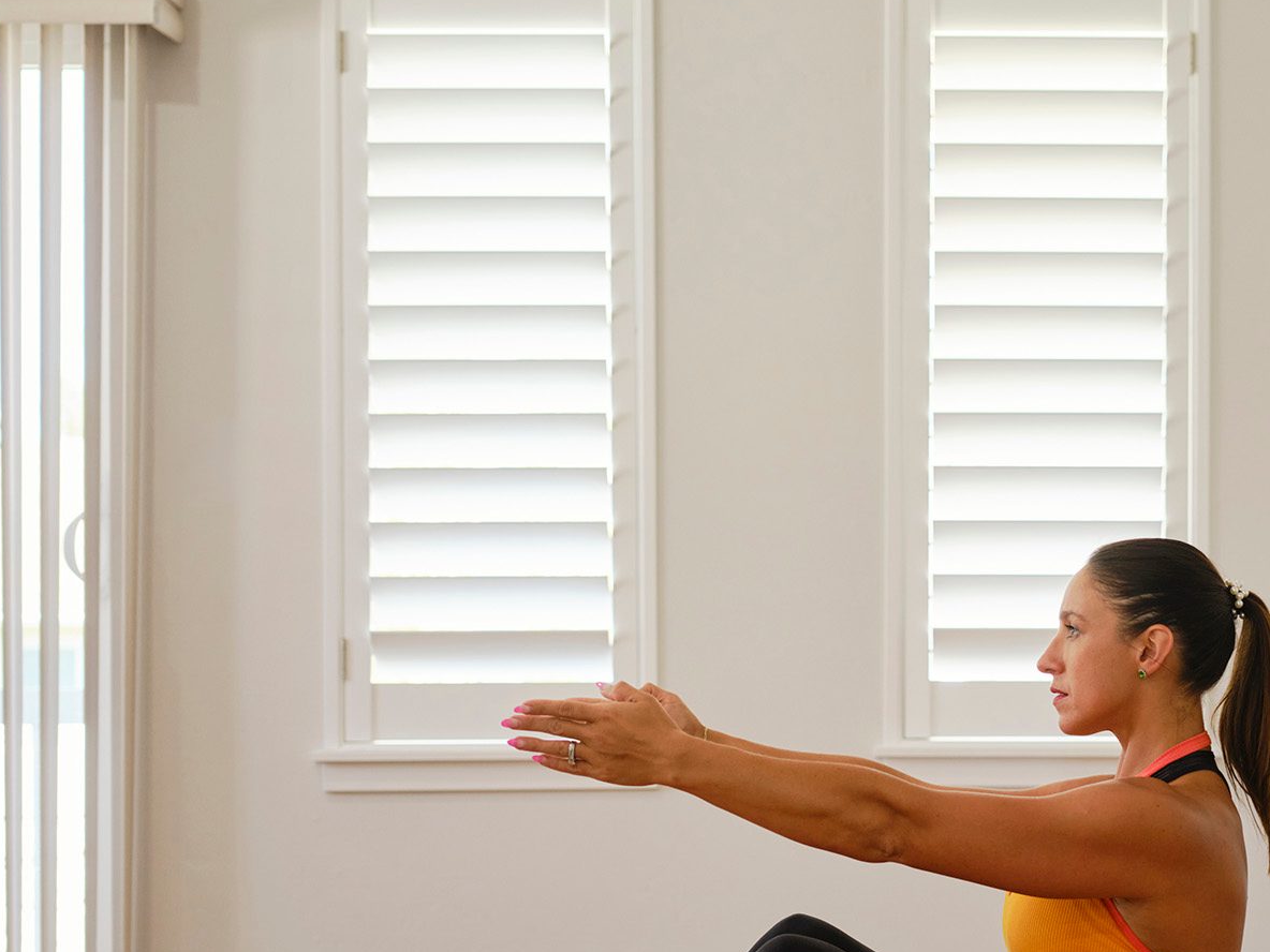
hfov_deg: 26.2
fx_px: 2678
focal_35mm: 73
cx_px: 1031
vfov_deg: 20.1
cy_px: 676
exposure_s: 1/160
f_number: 2.8
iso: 640
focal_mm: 45
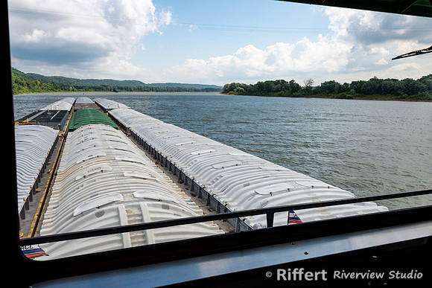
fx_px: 354
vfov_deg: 44.3
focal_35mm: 30
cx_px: 216
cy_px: 144
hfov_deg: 62.8
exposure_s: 1/200
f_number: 10
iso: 100
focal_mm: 28
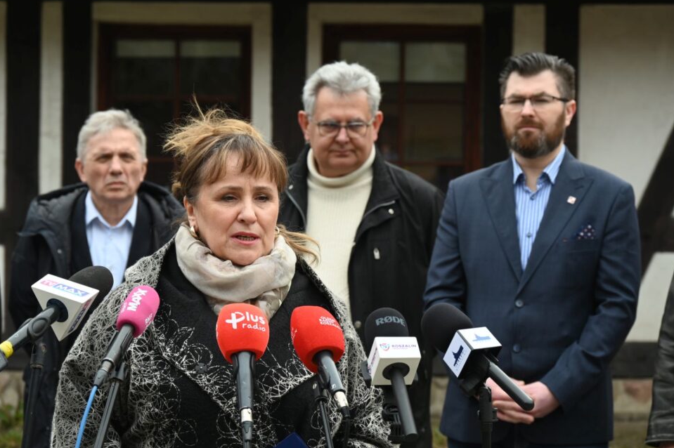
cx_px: 334
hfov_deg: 18.6
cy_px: 229
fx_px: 2058
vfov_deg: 12.4
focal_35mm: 110
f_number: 6.3
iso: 320
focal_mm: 103
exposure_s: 1/320
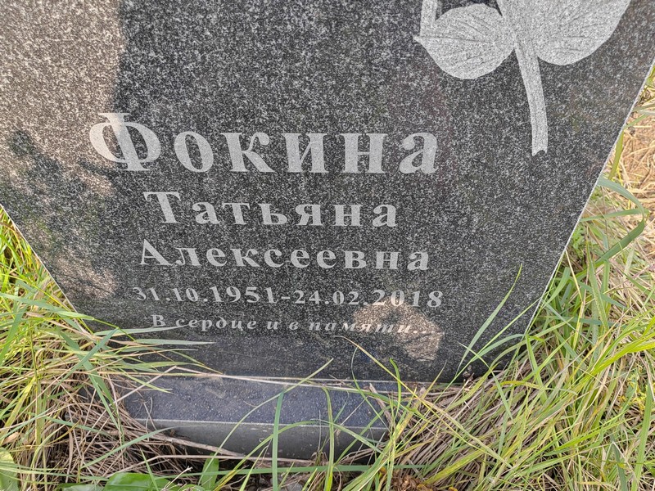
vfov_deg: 51.4
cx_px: 328
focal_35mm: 27
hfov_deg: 65.3
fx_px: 511
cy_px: 246
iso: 100
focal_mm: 5.52
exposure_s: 1/170
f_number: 1.9
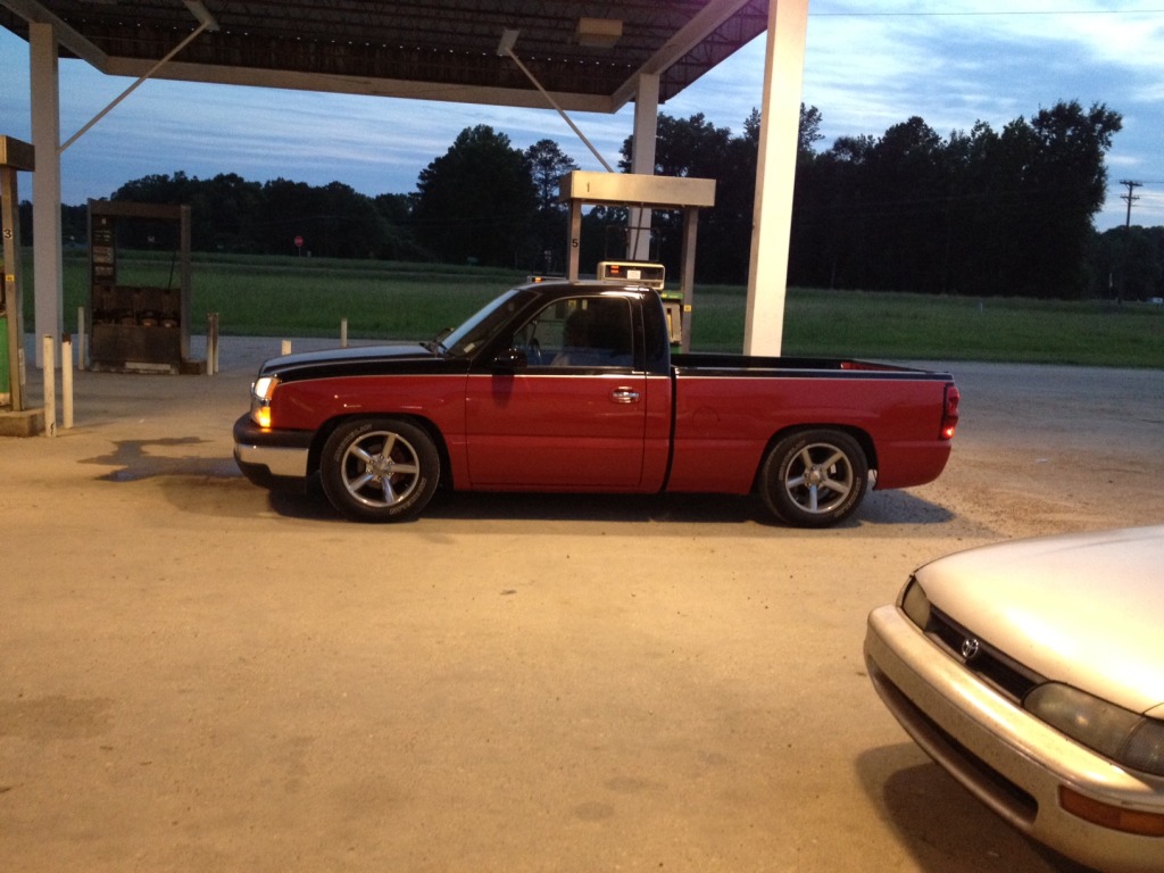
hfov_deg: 52.6
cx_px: 582
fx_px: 1177
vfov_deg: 40.7
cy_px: 436
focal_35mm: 35
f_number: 2.4
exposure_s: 1/20
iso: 250
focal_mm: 4.3
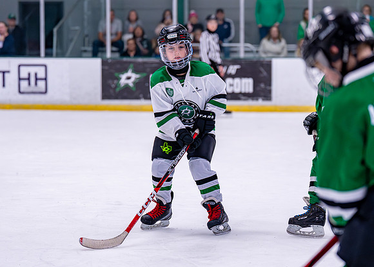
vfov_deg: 10.7
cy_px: 136
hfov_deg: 15.0
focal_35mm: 134
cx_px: 210
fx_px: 1420
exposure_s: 1/1250
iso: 2500
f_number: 2.8
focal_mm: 95
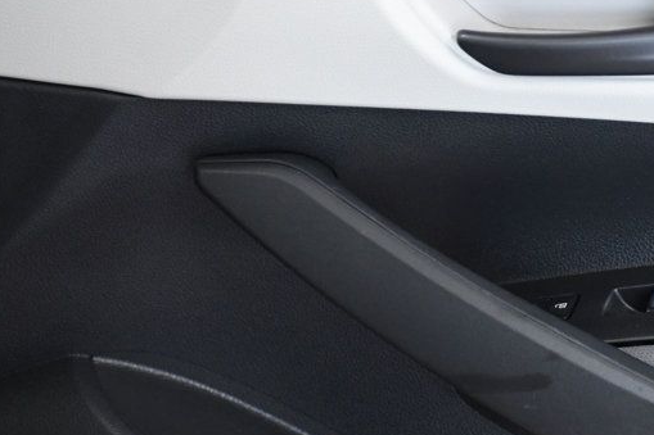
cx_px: 645
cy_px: 276
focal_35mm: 169
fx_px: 3069
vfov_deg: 8.1
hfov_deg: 12.0
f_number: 4.8
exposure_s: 1/200
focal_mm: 56
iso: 2500
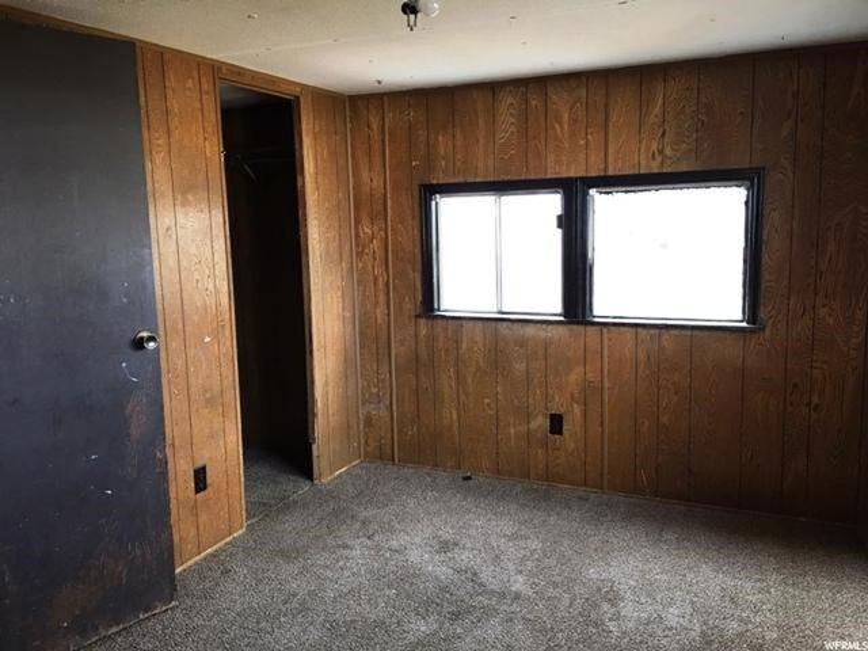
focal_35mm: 29
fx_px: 727
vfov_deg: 48.2
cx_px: 434
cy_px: 326
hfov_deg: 61.7
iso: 40
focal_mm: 4.15
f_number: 2.2
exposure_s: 1/15
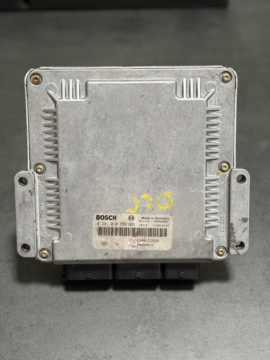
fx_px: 541
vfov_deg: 36.8
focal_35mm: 52
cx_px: 135
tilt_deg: -50.3
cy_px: 180
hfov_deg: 28.0
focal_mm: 5.96
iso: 200
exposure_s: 1/40
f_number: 1.6
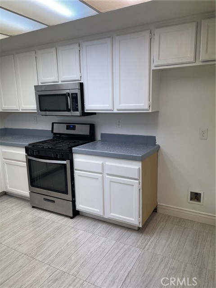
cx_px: 108
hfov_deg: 54.9
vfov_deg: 69.4
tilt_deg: -10.0
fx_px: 208
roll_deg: +1.2
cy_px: 144
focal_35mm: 25
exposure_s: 1/120
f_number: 1.6
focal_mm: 5.1
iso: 80
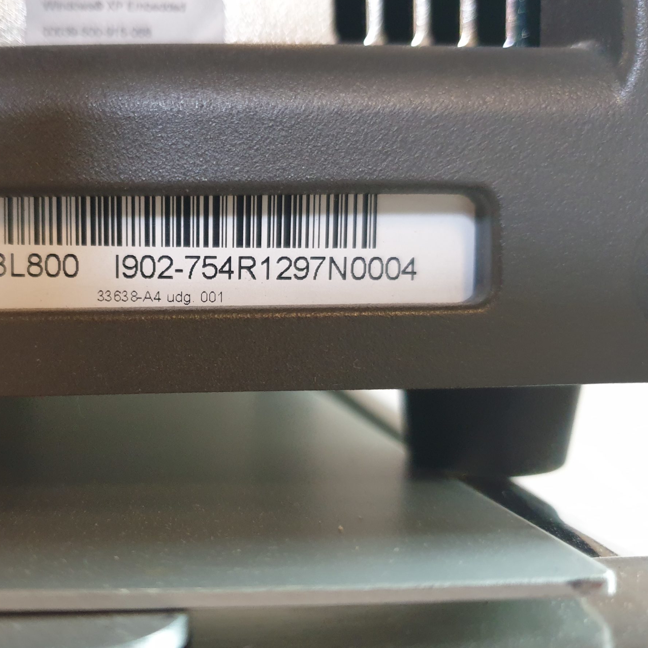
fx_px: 699
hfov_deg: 48.8
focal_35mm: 33
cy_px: 338
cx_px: 210
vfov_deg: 49.7
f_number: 1.5
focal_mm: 4.3
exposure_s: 1/50
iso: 320
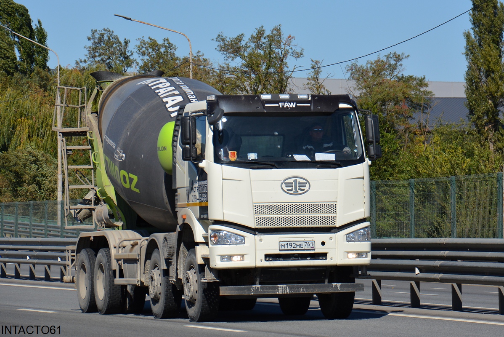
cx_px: 252
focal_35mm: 195
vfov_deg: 7.1
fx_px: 2731
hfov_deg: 10.5
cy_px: 168
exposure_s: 1/2000
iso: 400
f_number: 7.1
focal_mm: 130
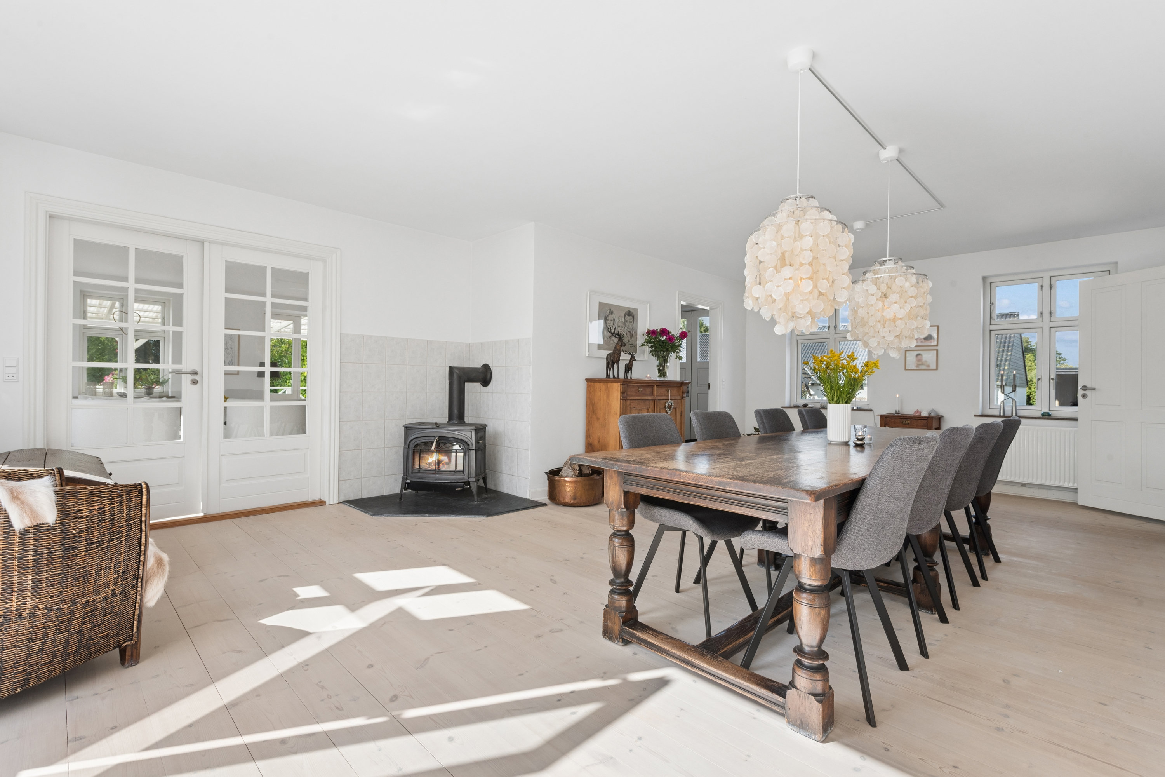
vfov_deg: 70.4
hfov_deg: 93.3
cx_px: 582
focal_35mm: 17
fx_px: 550
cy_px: 388
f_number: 13
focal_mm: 17
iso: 400
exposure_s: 1/80
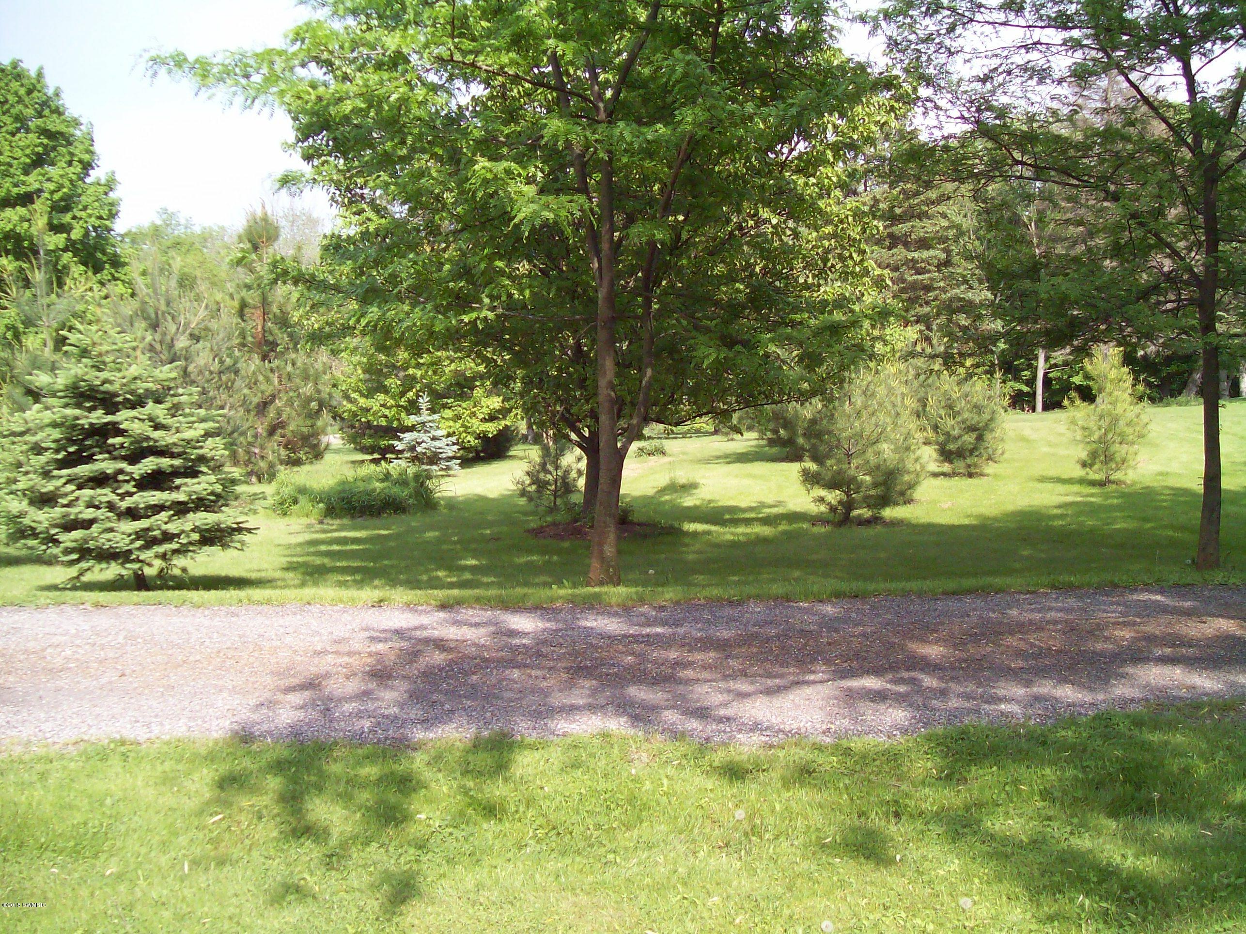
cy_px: 467
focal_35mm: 36
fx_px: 1296
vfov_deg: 39.6
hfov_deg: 51.4
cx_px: 623
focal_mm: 6
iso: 80
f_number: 2.7
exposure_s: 1/606
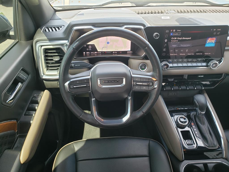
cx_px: 114
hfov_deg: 67.3
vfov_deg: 53.1
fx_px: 172
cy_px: 86
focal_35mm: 26
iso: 50
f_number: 2.4
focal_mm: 4.3
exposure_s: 1/44
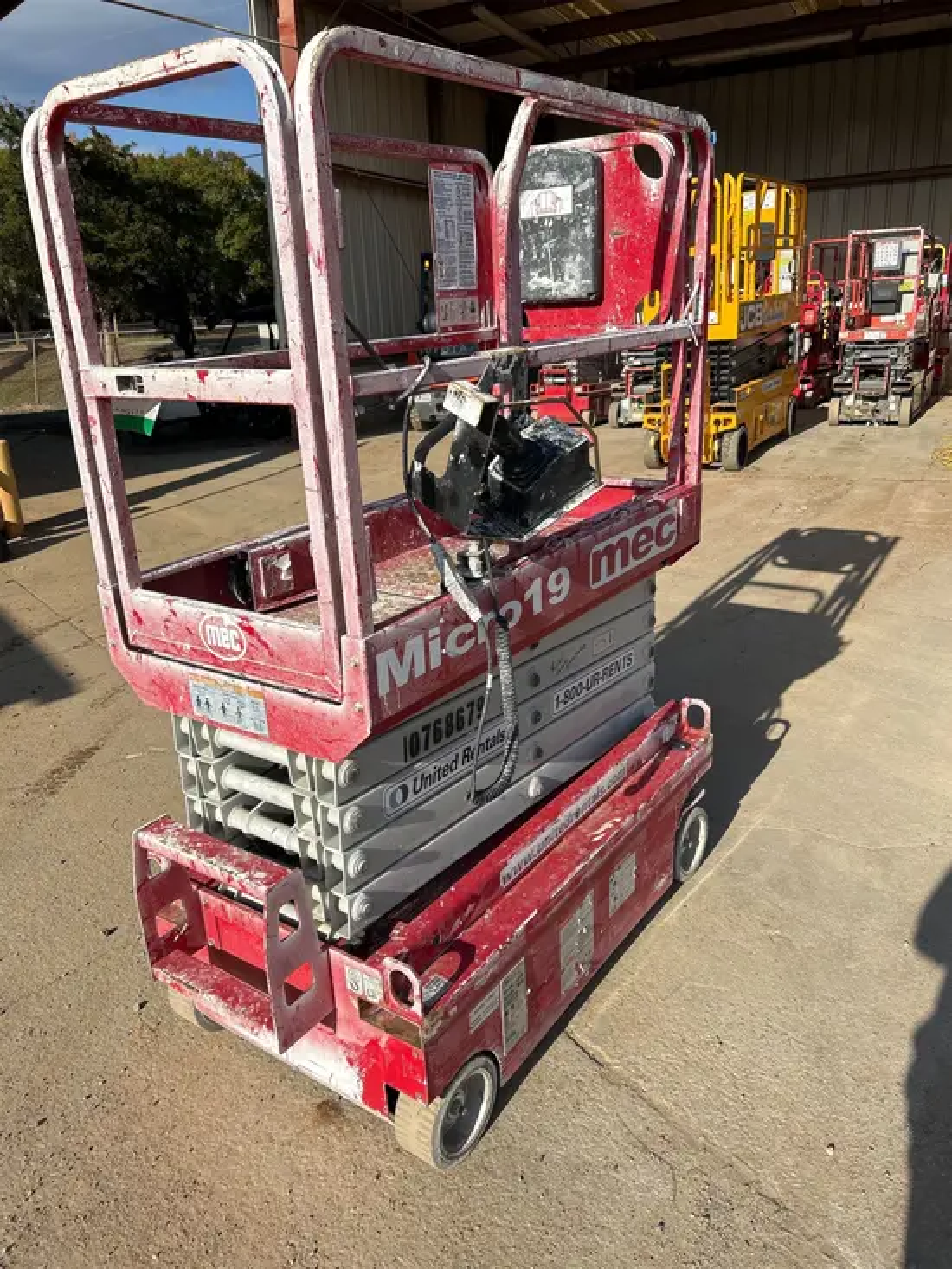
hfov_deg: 53.1
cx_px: 476
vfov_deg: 67.3
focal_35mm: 26
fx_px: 953
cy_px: 634
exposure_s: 1/4630
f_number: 1.5
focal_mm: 5.7
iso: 50
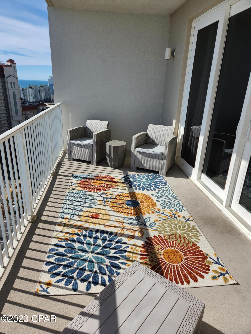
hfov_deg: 58.9
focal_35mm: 23
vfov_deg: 73.9
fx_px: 222
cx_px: 126
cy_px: 167
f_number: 1.8
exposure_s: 1/2283
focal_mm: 5.4
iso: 20
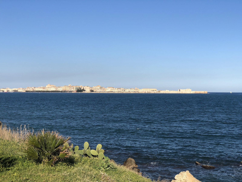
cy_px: 91
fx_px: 364
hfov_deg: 36.8
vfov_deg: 28.0
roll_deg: +0.5
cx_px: 121
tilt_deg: +0.3
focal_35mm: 52
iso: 16
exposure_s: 1/1675
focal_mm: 6
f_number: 2.4
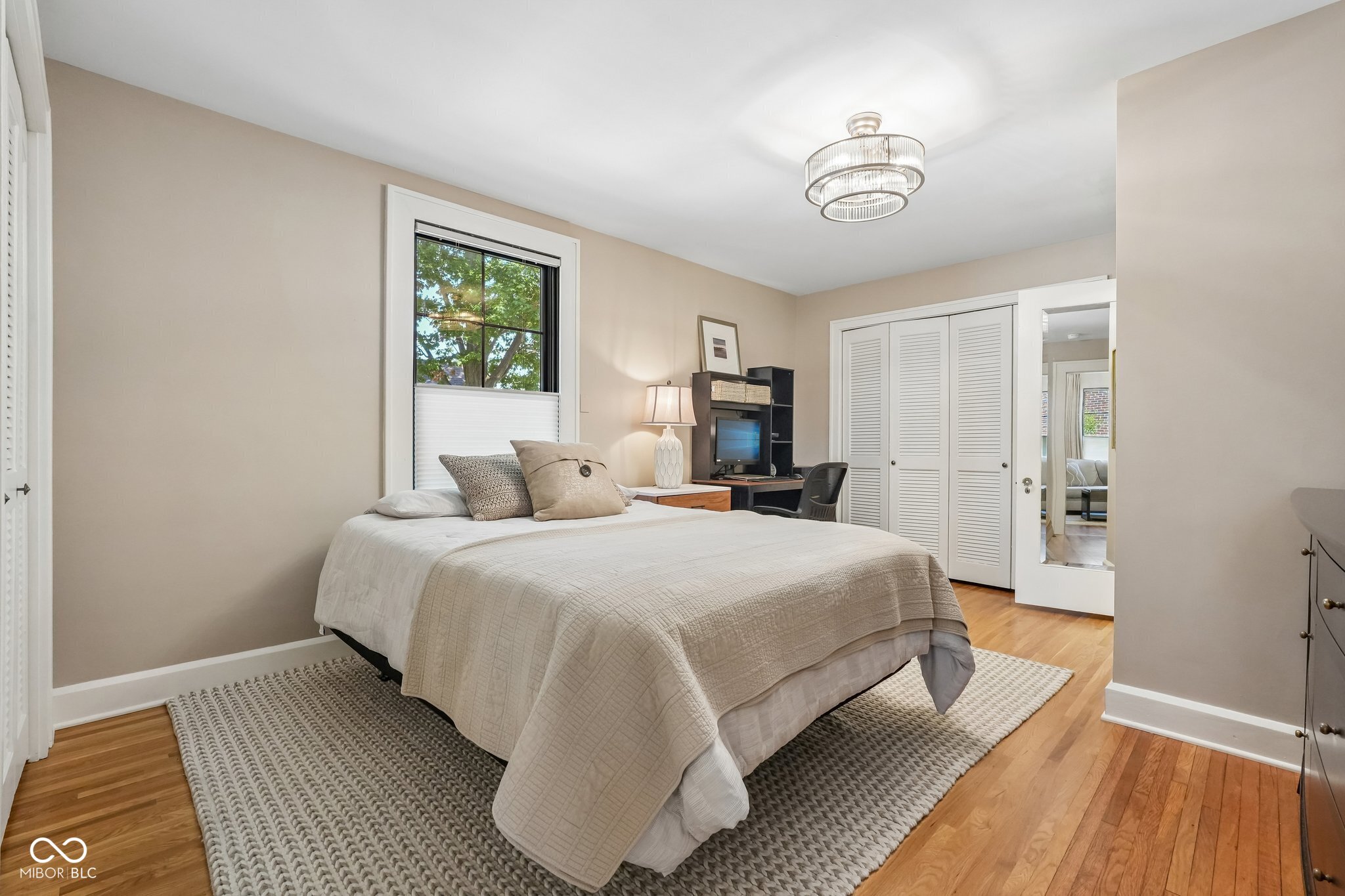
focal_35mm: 16
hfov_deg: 96.7
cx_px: 672
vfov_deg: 73.7
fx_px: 598
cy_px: 448
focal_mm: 16
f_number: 8
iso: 1000
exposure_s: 1/30
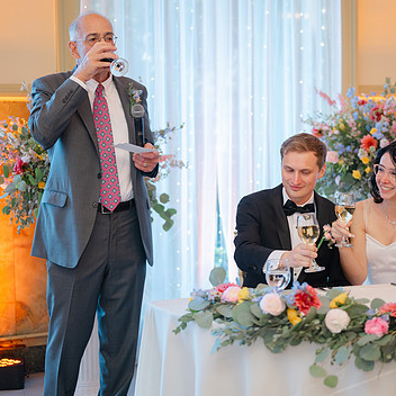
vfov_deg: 24.7
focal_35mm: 70
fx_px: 906
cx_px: 251
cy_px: 203
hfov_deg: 24.6
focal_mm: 50
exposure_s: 1/100
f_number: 1.8
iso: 320
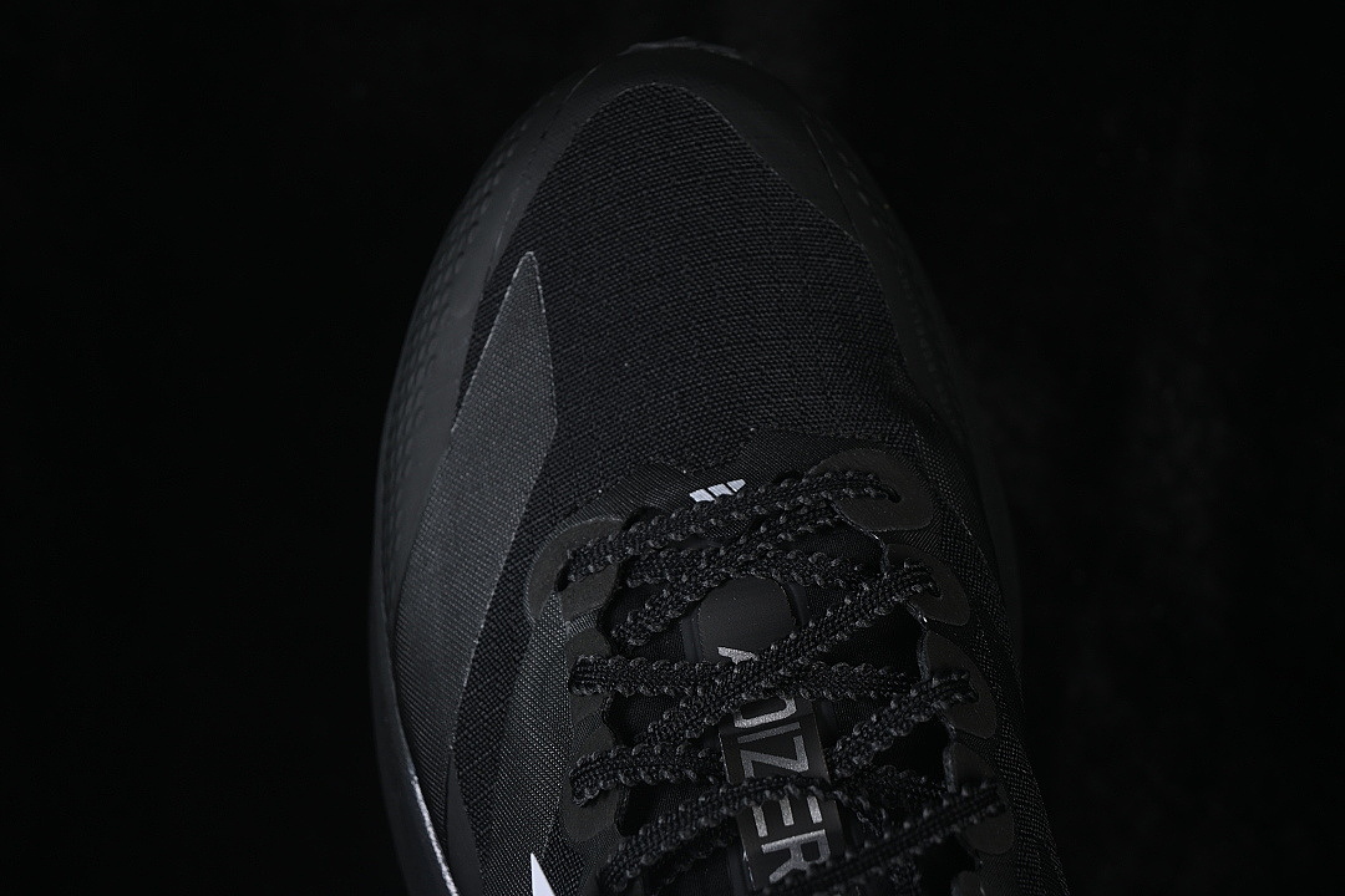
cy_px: 448
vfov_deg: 18.2
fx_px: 2802
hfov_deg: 27.0
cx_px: 672
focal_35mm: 75
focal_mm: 50
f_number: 6.3
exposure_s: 1/50
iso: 160
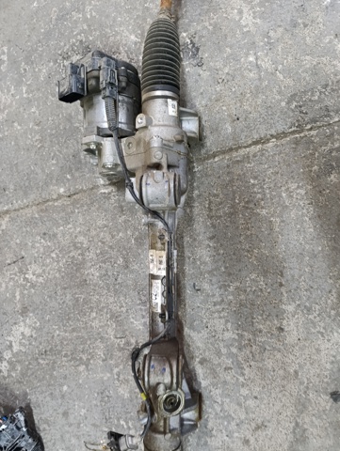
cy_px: 226
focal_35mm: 23
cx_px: 170
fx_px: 301
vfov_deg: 73.9
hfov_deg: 59.0
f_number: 1.6
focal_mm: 6.14
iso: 1000
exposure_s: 1/25
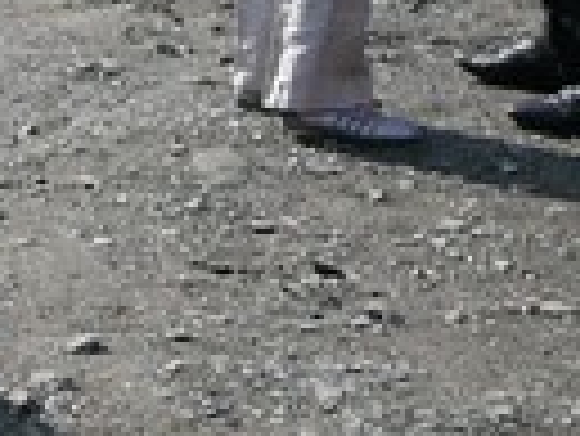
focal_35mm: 173
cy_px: 94
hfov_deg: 10.1
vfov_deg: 8.6
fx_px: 2901
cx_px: -778
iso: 80
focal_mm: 5.2
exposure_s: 1/800
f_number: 2.8
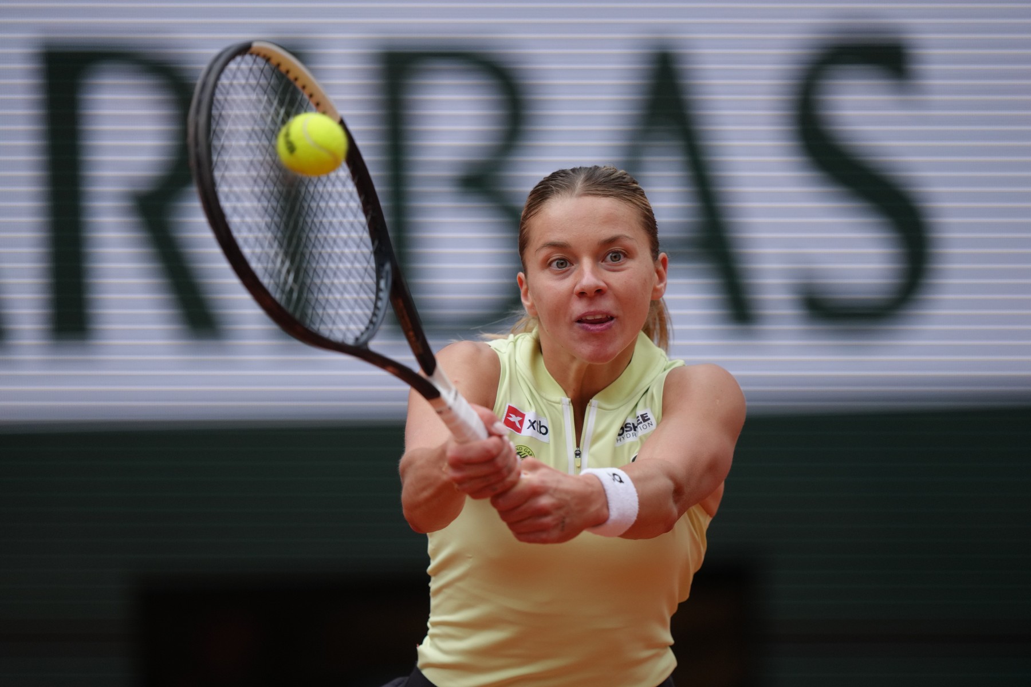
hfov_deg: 5.2
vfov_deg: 3.4
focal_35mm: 400
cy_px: 344
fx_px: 11455
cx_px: 516
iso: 1000
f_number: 2.8
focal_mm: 400
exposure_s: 1/5000
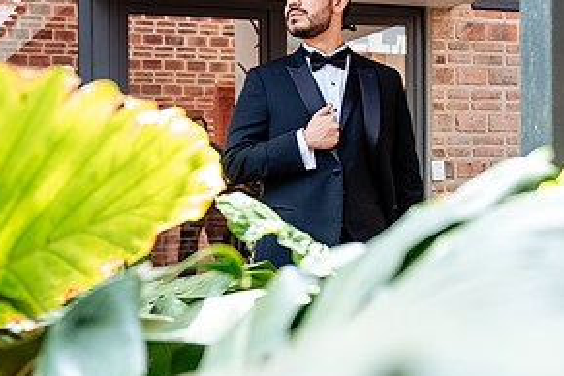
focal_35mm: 61
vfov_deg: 22.3
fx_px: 956
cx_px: 198
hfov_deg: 32.7
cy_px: 195
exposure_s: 1/320
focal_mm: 29
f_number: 3.2
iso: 500
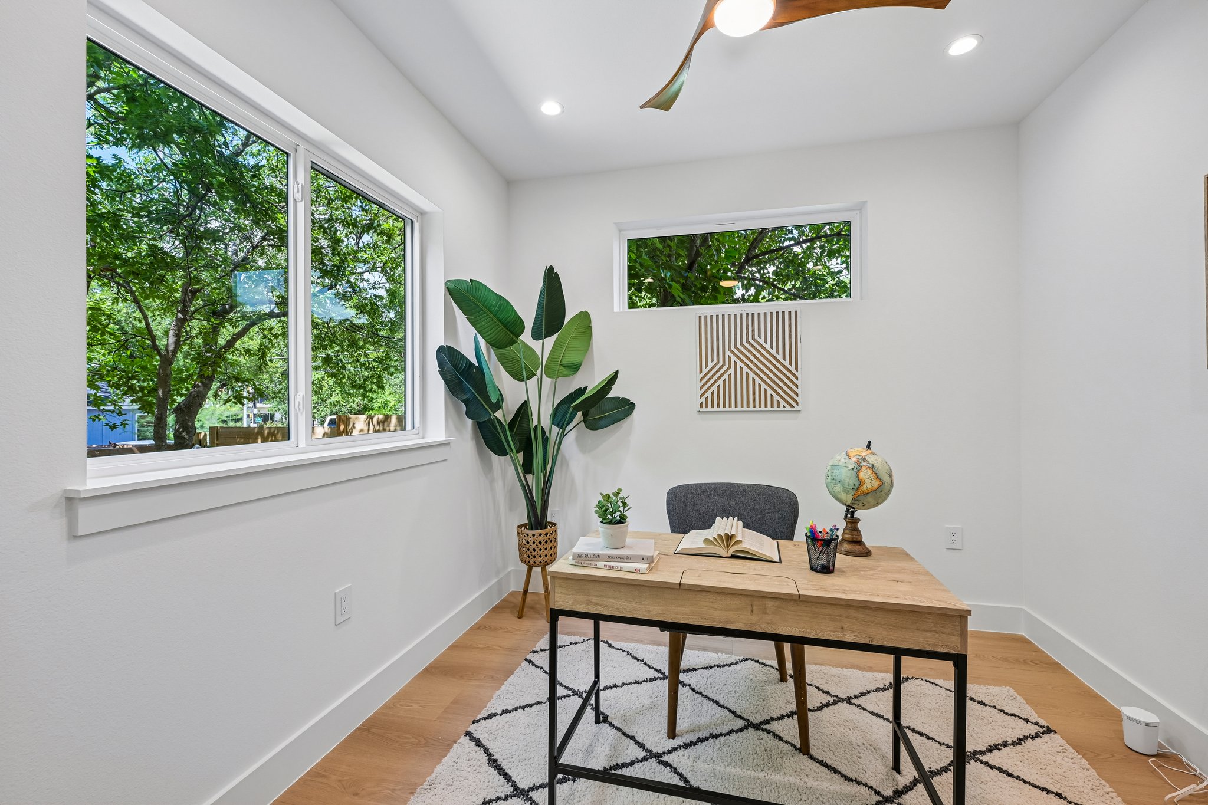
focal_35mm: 15
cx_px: 604
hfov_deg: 100.4
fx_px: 503
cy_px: 402
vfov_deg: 77.3
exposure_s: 1/20
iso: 100
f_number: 6.7
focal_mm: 15
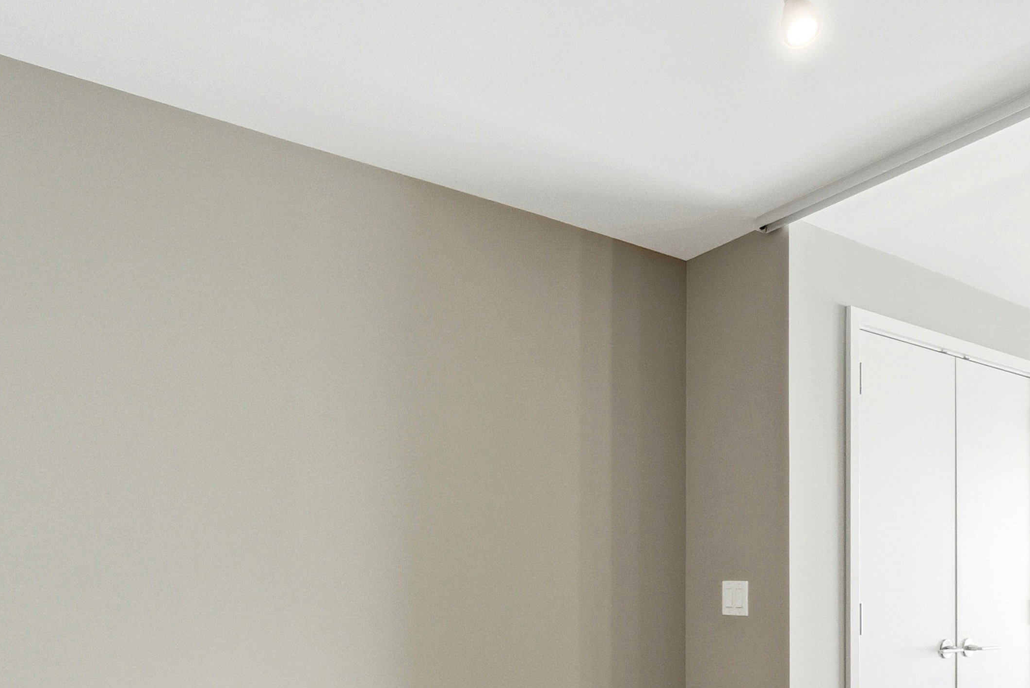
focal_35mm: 29
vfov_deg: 41.8
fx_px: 842
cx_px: 588
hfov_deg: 62.6
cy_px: 586
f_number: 5.6
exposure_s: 1/500
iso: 1600
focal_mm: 14.7
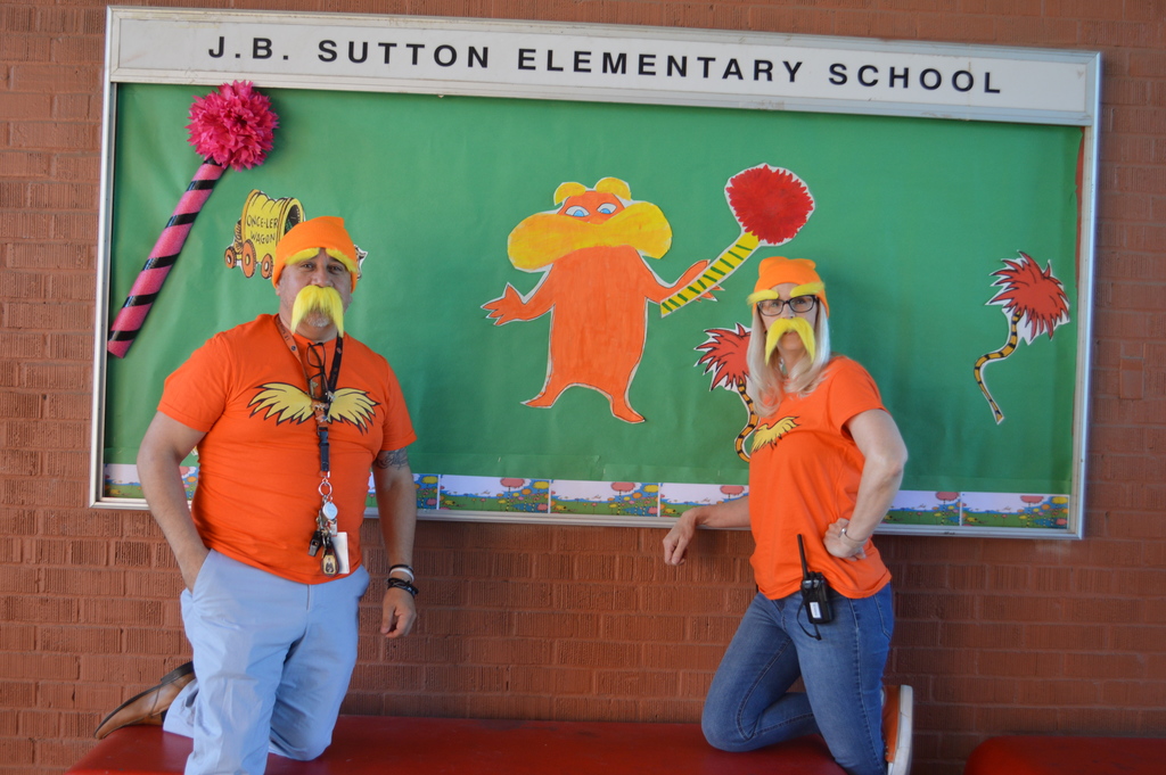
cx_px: 583
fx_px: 1068
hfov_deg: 57.3
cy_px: 388
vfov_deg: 39.9
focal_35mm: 33
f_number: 4
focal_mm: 22
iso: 400
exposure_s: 1/60
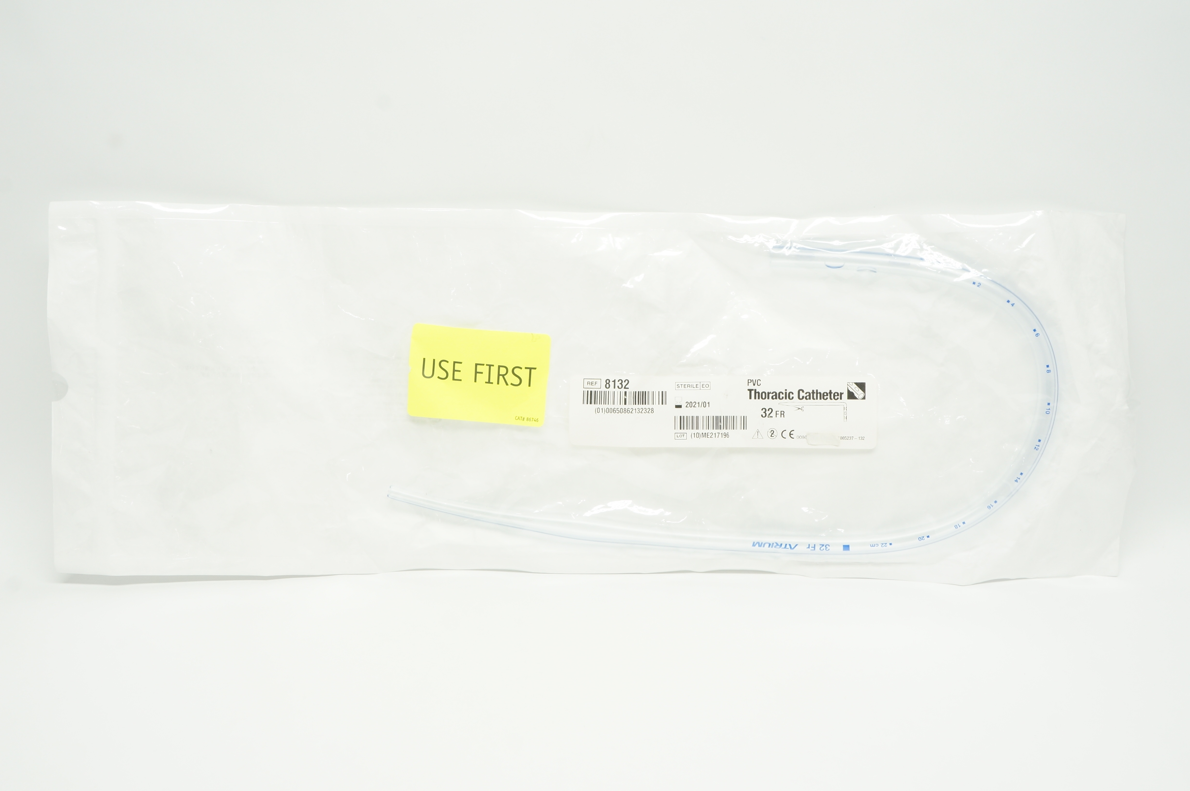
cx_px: 595
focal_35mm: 39
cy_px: 396
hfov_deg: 49.6
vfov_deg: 34.1
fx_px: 1288
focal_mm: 26
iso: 400
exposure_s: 1/15
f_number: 11
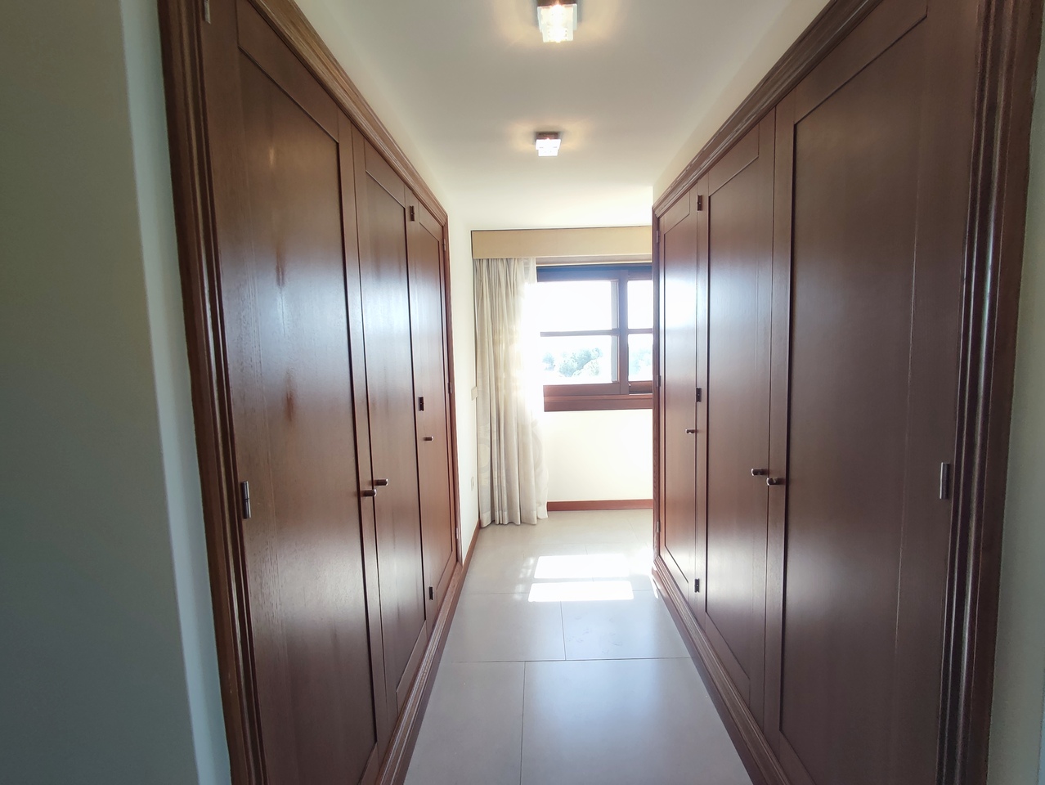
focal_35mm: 16
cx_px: 522
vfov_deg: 78.2
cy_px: 392
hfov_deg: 94.5
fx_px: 483
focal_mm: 1.65
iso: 50
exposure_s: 1/107
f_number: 2.2
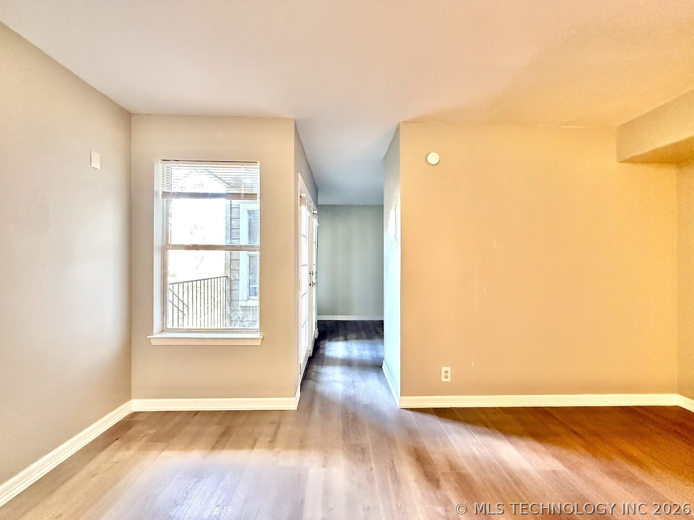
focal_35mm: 14
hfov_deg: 102.1
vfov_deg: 85.7
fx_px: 281
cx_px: 347
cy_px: 260
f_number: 2.2
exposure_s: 1/60
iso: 1000
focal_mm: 2.22
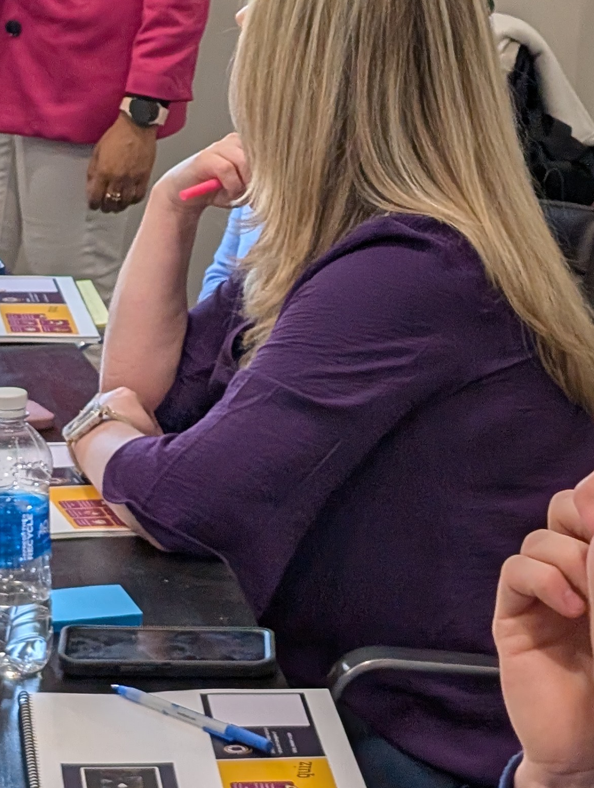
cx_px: 390
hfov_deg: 11.5
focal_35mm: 129
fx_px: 2944
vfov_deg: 15.2
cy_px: 185
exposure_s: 1/120
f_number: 1.68
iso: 80
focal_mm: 6.9
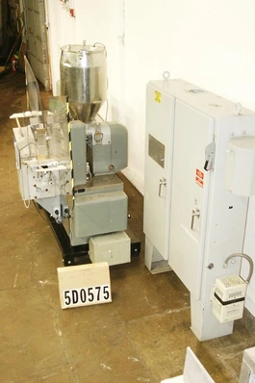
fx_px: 479
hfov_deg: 29.8
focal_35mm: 45
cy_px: 192
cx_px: 129
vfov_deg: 43.6
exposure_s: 1/45
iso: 200
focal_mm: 8.87
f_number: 3.6
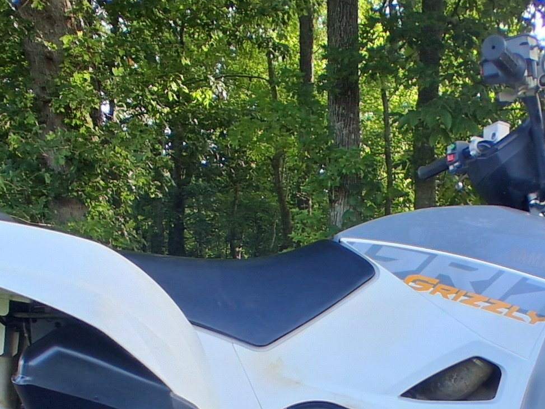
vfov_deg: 29.3
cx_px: 354
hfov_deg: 41.6
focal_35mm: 45
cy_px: 440
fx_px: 709
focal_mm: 1.4
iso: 50
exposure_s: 1/146
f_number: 2.2
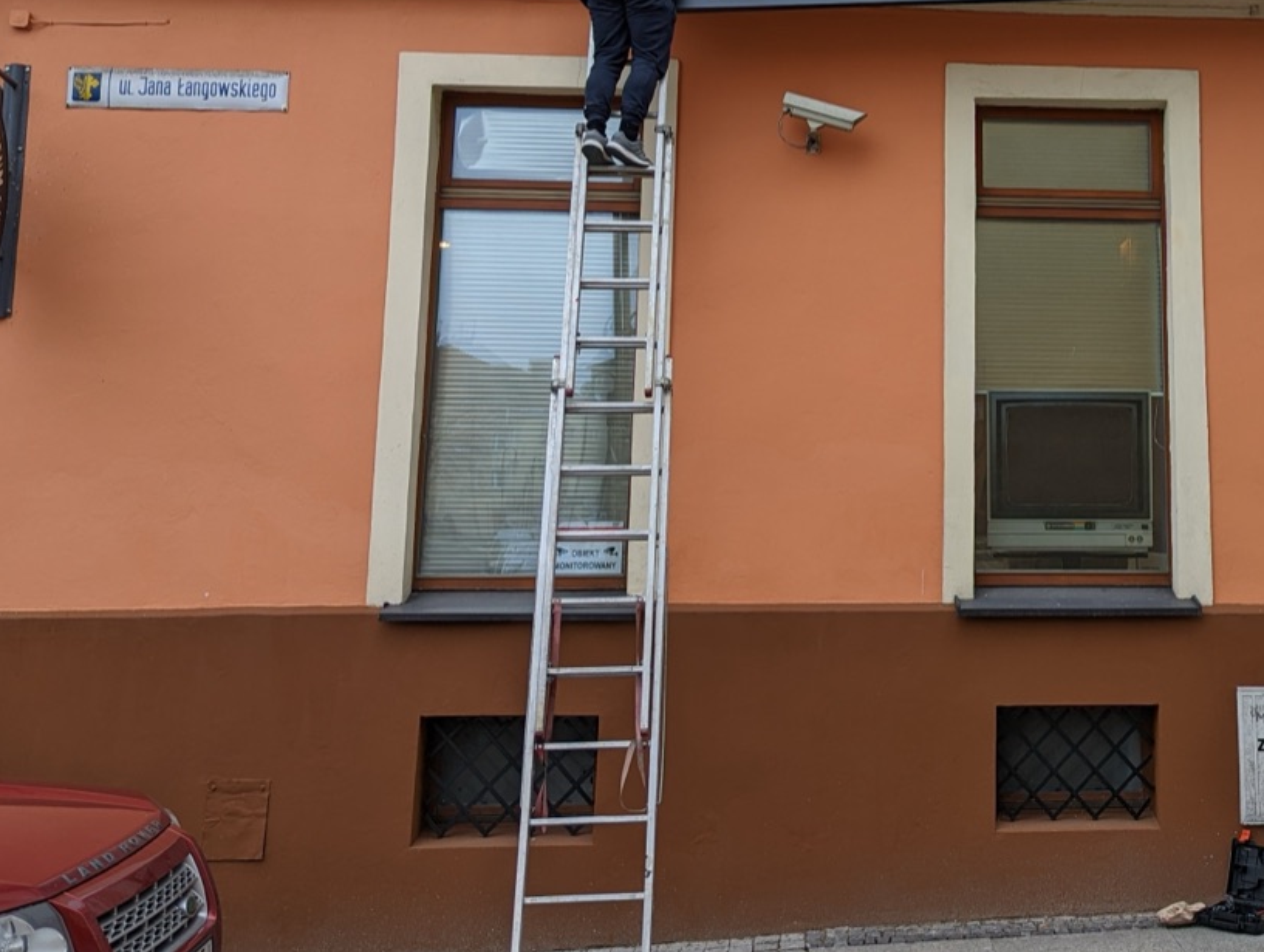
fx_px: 1718
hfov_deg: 38.9
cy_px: 226
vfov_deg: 30.4
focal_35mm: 47
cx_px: 999
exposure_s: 1/168
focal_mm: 6.81
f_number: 1.85
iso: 34
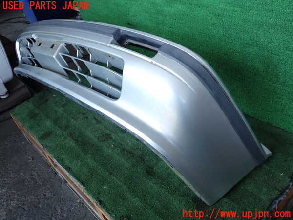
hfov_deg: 56.8
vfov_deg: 44.2
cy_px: 110
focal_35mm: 32
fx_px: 271
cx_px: 146
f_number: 2.4
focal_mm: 5.79
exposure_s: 1/200
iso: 100
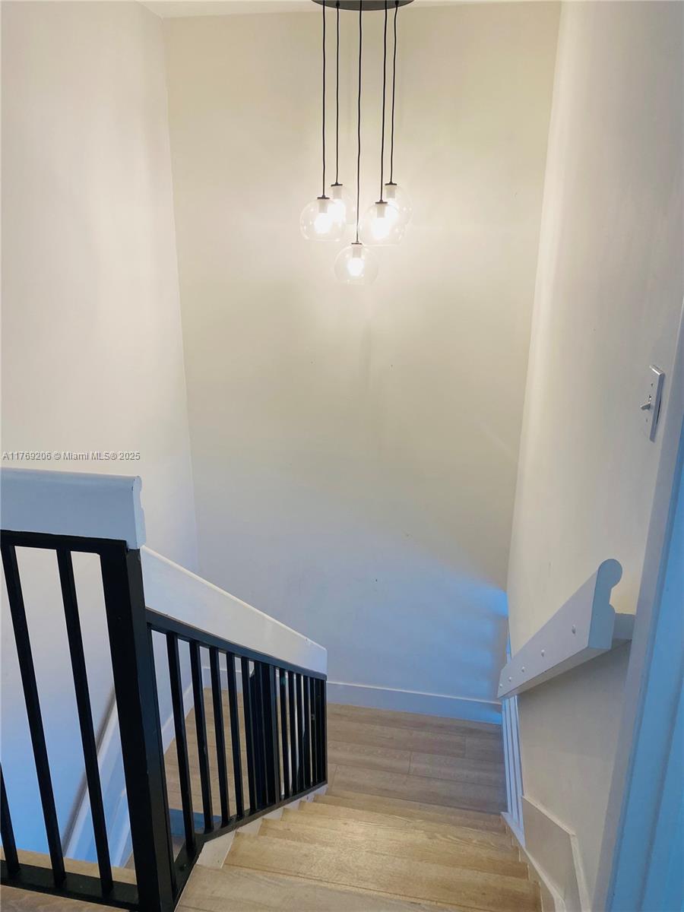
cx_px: 342
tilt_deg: -16.7
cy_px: 456
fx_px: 685
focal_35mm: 26
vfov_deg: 67.3
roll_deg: -0.1
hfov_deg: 53.1
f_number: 1.8
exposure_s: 1/120
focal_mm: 4.25
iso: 80
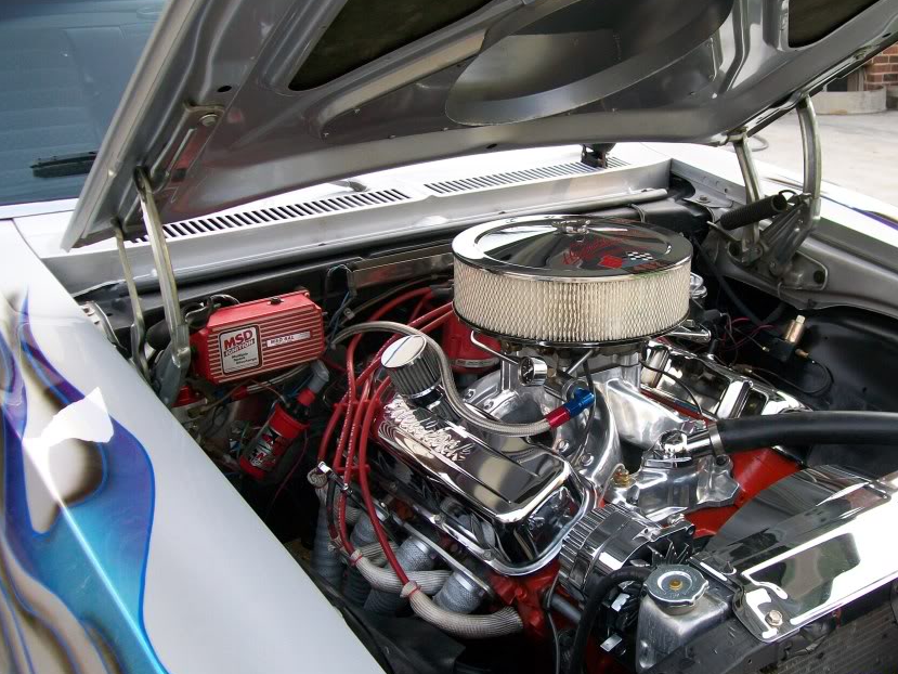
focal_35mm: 42
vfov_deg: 34.3
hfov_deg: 44.6
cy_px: 368
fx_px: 1090
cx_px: 518
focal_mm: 6.1
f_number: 2.7
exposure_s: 1/100
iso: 64
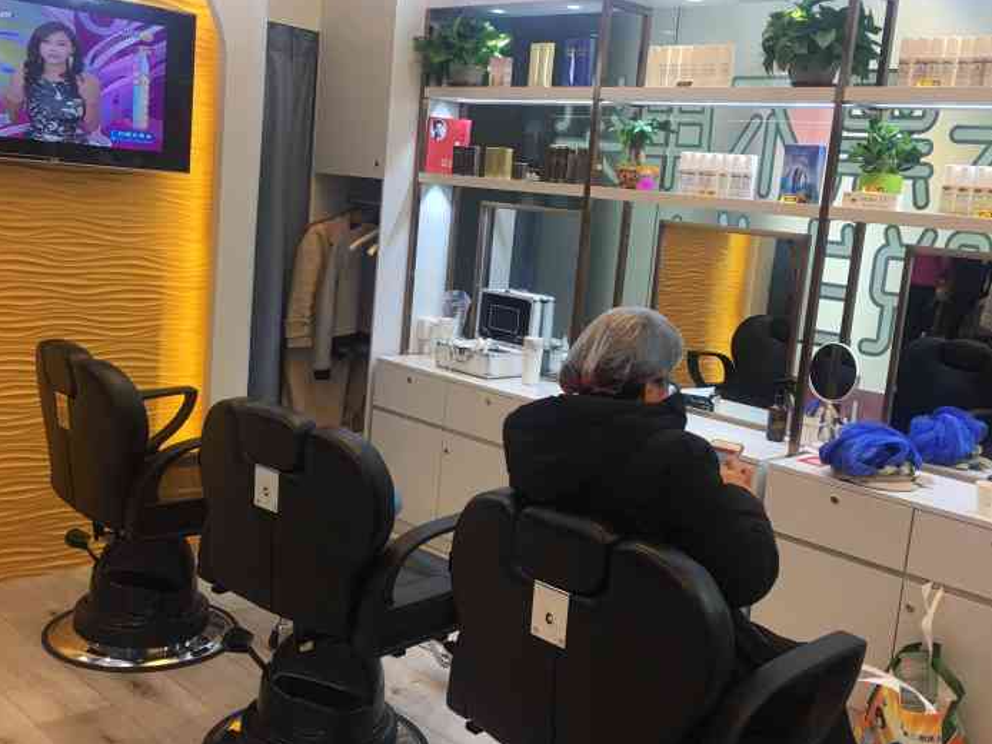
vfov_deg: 36.8
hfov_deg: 47.9
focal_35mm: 39
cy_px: 387
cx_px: 496
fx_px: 1117
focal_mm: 4.15
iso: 25
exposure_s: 1/33
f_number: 2.2
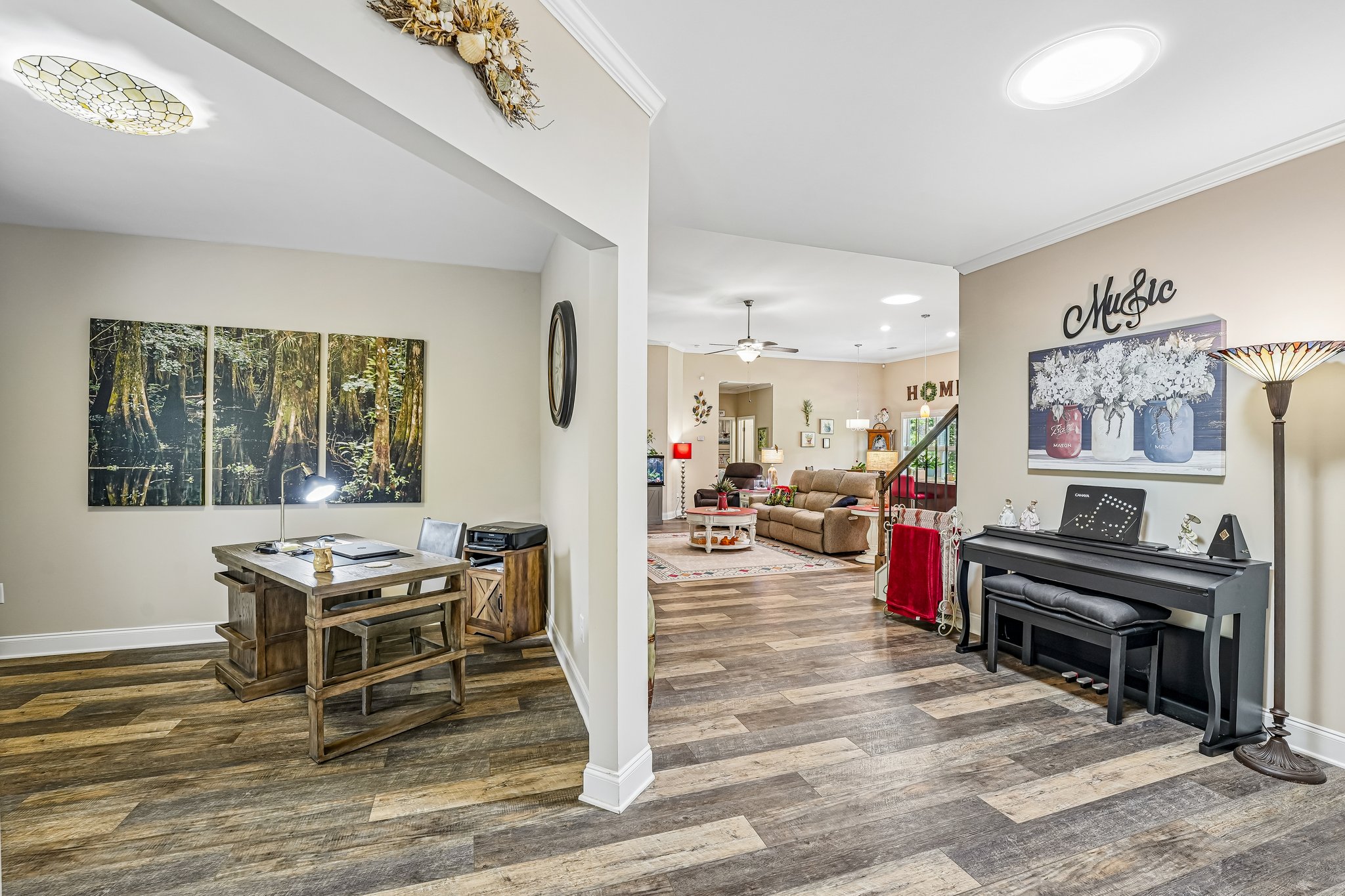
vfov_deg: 81.2
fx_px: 523
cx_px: 672
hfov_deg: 104.3
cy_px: 448
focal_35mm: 14
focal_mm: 14
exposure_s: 1/4
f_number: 8
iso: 320
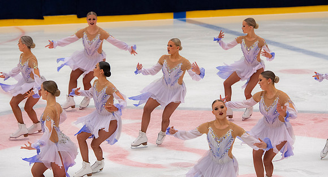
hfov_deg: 9.8
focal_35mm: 222
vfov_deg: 5.3
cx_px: 164
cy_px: 68
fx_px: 1914
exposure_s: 1/400
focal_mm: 140
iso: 720
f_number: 3.5
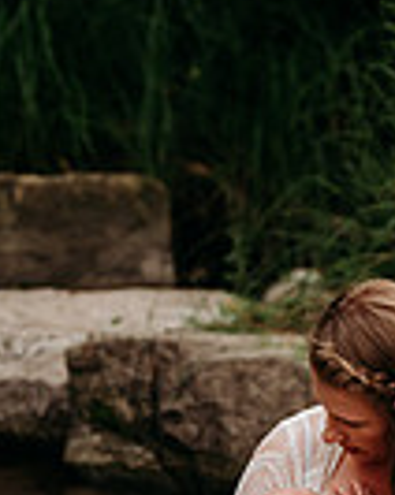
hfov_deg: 6.9
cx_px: 283
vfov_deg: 8.6
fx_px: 3266
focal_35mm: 223
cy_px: 450
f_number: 2.8
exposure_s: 1/1000
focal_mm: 70
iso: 500
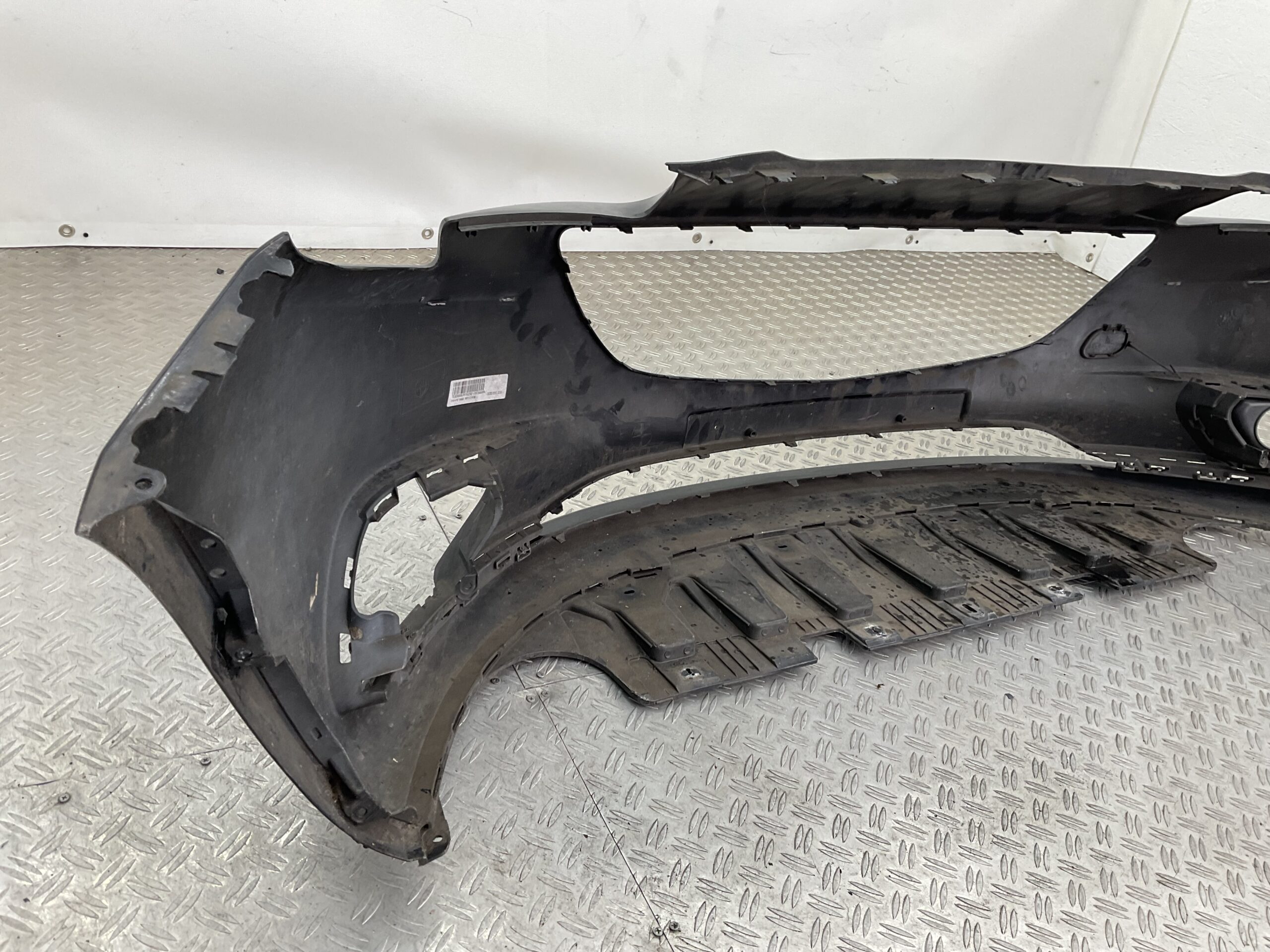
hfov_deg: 61.7
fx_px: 1064
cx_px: 635
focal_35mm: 29
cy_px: 476
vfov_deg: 48.2
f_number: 1.8
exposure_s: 1/120
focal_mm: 3
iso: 32
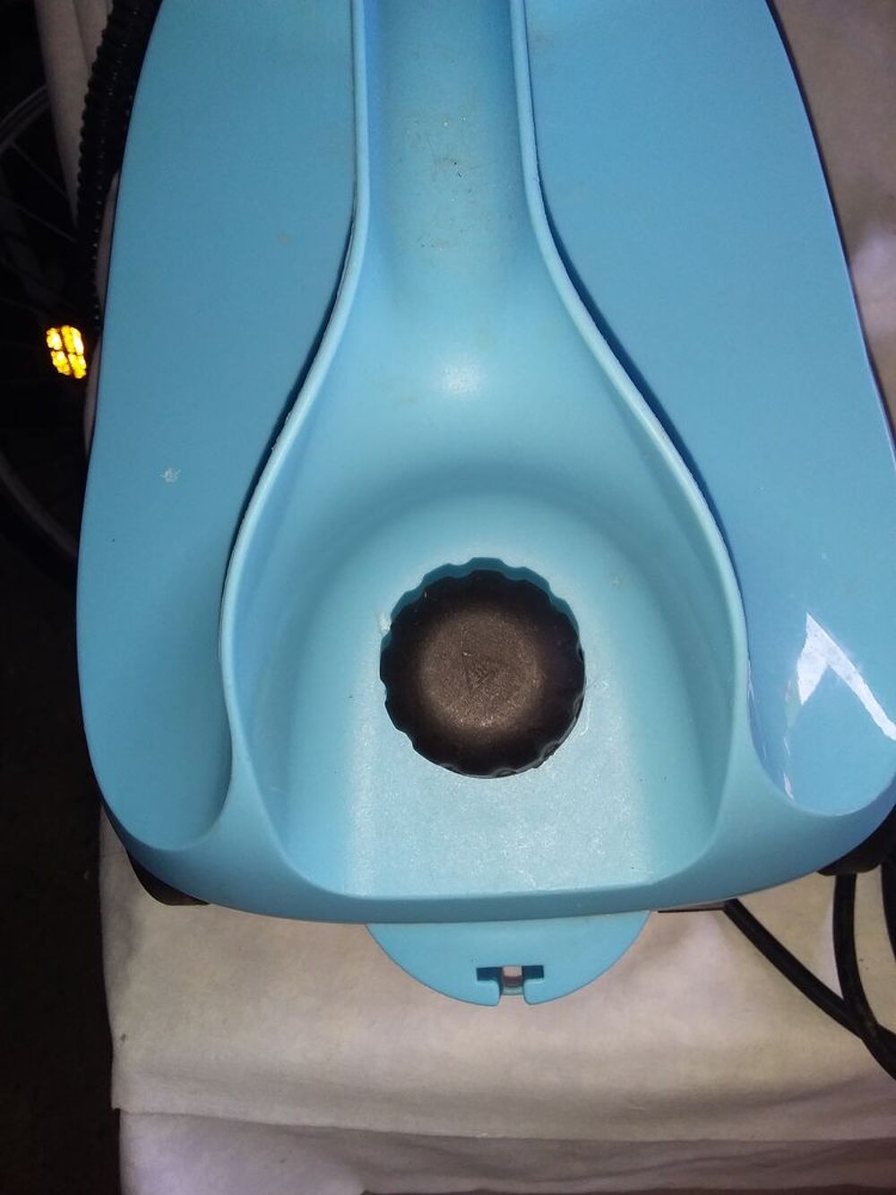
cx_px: 448
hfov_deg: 49.8
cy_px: 598
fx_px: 966
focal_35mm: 28
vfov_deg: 63.4
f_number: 1.9
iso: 40
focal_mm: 2.91
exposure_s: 1/100
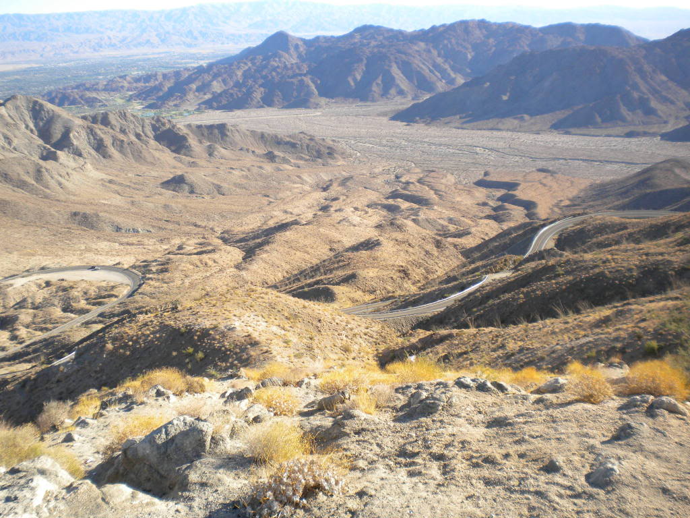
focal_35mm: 35
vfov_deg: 40.7
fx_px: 698
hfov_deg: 52.6
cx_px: 345
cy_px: 259
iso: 80
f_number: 4.6
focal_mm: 6.3
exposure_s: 1/292
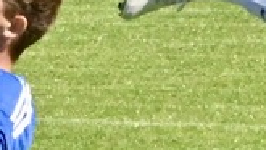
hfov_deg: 1.2
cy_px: -118
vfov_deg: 0.7
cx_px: 221
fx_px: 12631
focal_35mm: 1790
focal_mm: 260
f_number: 25
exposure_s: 1/1250
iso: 3200
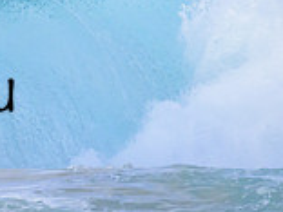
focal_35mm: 2869
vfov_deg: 0.5
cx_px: -178
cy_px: 70
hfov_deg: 0.7
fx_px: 23455
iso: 2000
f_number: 11
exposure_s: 1/2000
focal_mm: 800
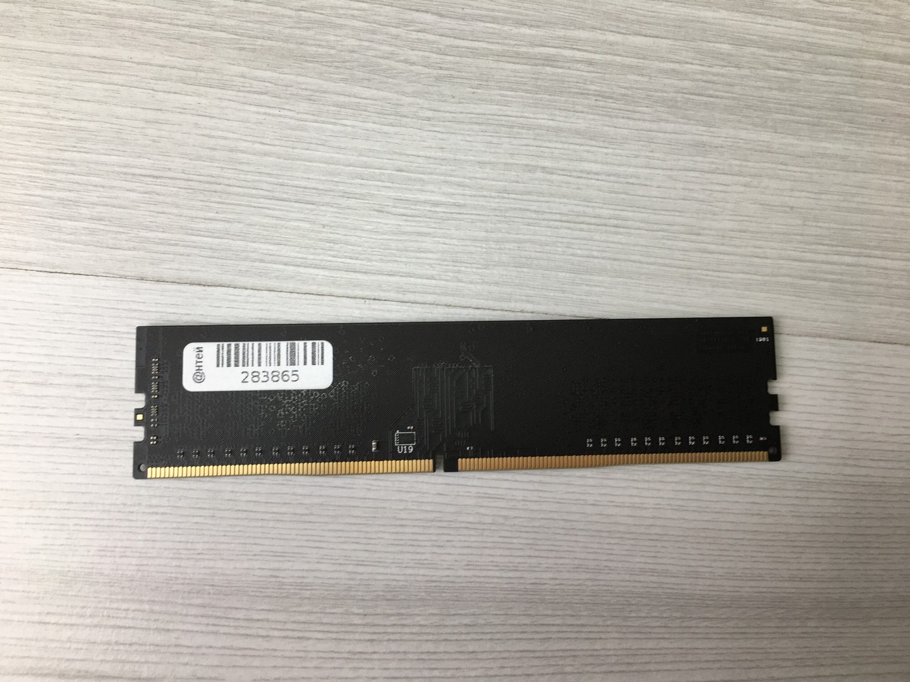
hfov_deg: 61.7
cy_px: 341
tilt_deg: -82.9
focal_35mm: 29
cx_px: 455
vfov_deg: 48.2
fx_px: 762
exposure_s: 1/100
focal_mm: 4.15
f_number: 2.2
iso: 40
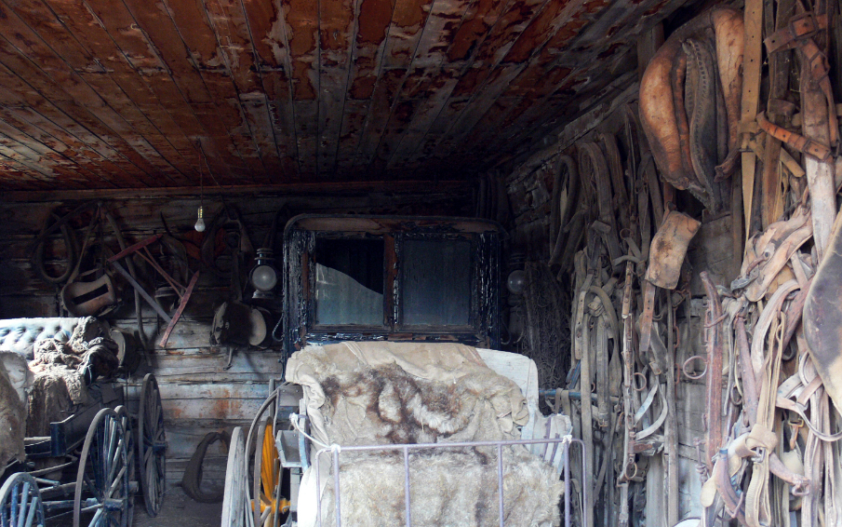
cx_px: 438
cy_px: 342
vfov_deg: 31.1
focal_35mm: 41
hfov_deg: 48.2
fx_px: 941
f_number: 2.8
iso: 200
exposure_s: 1/20
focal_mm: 7.4
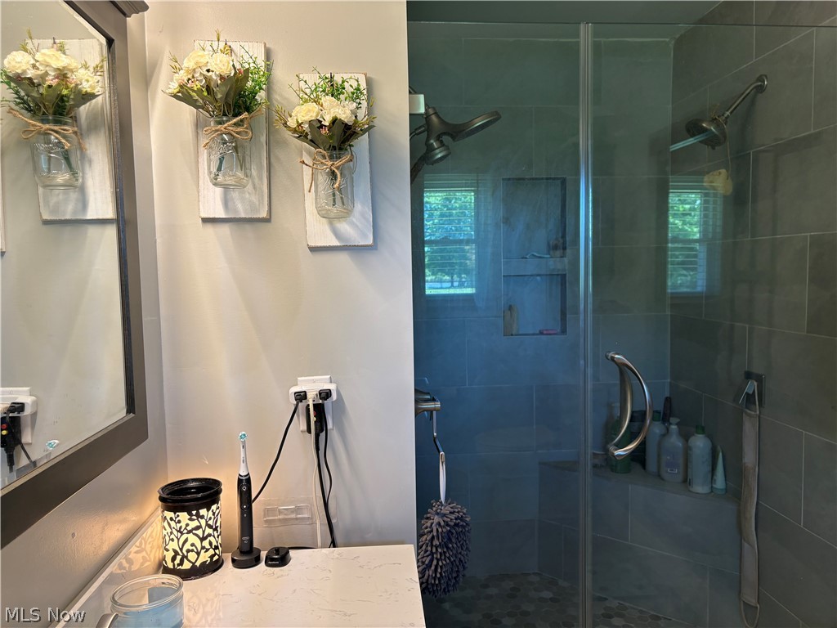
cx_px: 418
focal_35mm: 26
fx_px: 629
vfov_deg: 53.1
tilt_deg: -4.0
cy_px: 314
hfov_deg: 67.3
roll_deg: +1.6
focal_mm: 5.96
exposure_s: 1/60
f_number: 1.6
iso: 80
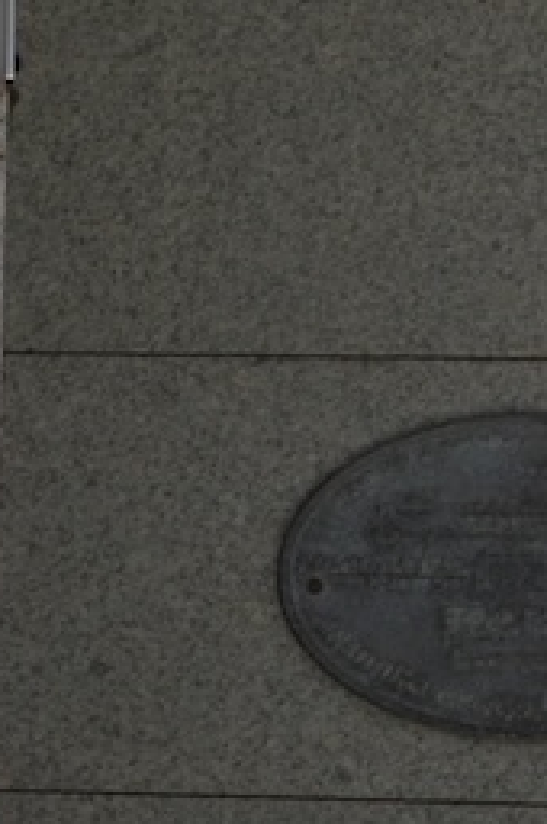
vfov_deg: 8.4
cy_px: 848
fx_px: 5576
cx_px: -1464
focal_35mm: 244
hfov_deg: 5.1
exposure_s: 1/200
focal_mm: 22
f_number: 7.1
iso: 100
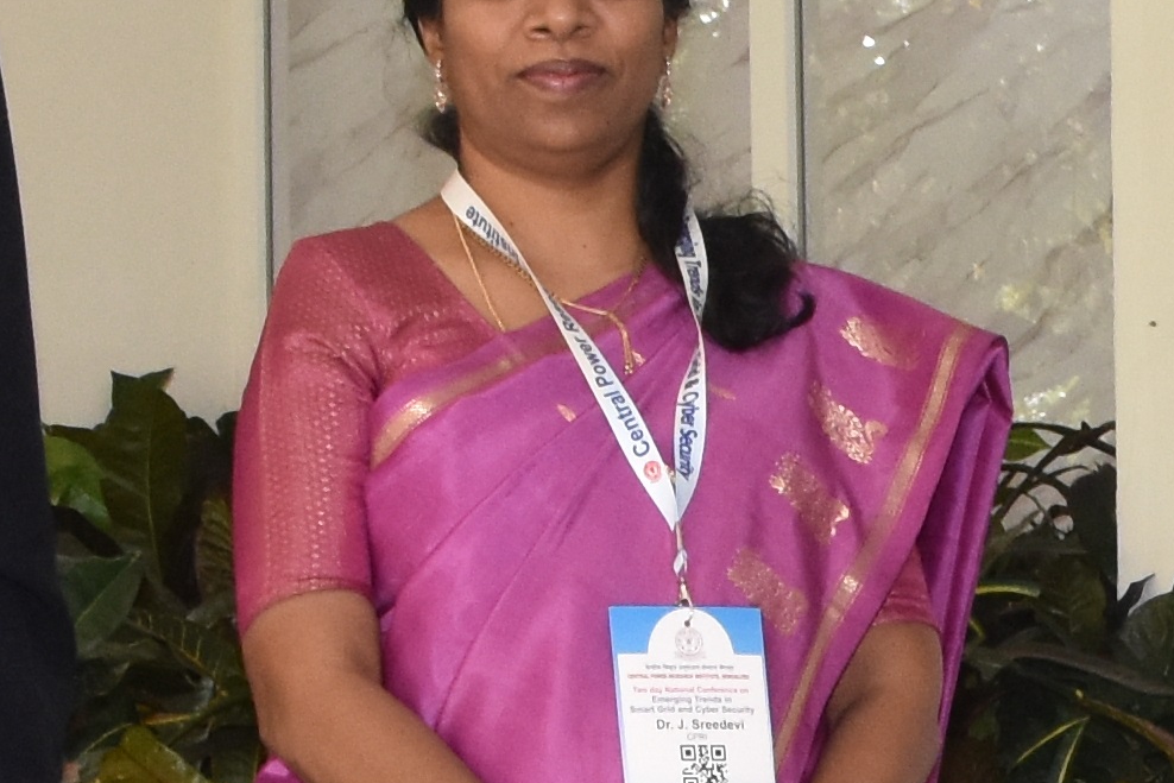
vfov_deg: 8.3
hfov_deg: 12.0
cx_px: 1702
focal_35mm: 164
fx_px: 5349
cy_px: 1000
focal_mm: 18
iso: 1250
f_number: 8
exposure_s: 1/160
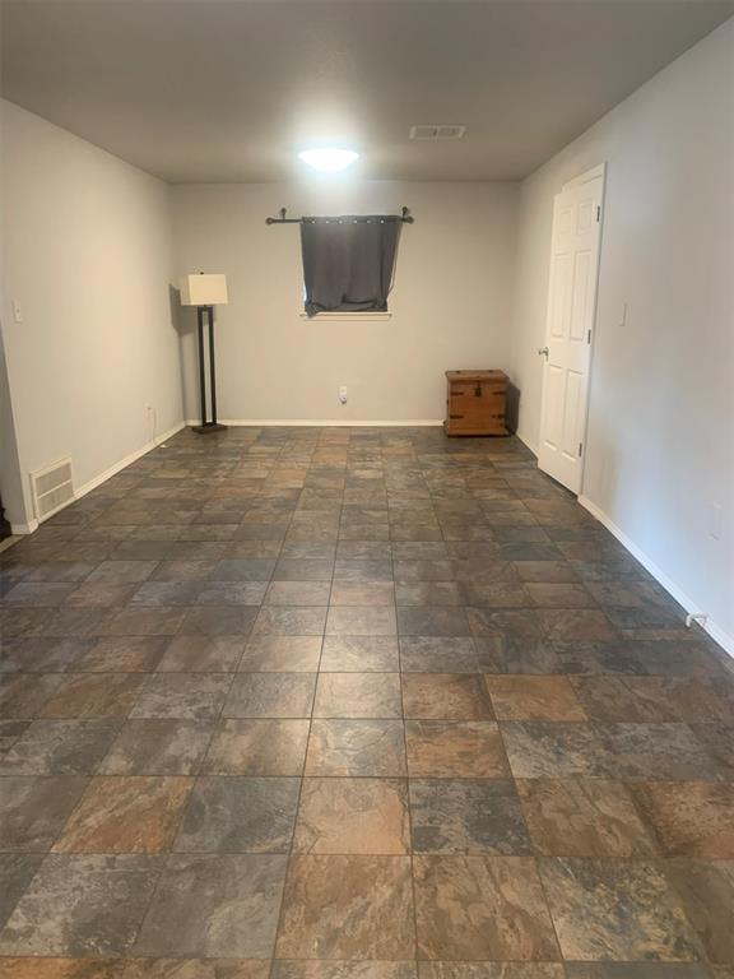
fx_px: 735
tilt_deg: -14.2
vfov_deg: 67.3
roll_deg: +0.4
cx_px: 367
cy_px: 490
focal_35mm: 26
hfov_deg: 53.1
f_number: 1.8
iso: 250
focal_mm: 4.25
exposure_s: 1/60
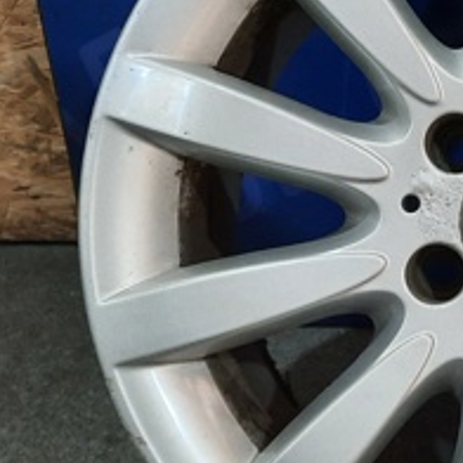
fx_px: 1090
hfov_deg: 22.3
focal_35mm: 72
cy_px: 215
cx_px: 546
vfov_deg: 24.0
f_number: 2
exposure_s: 1/50
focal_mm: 4.6
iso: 400
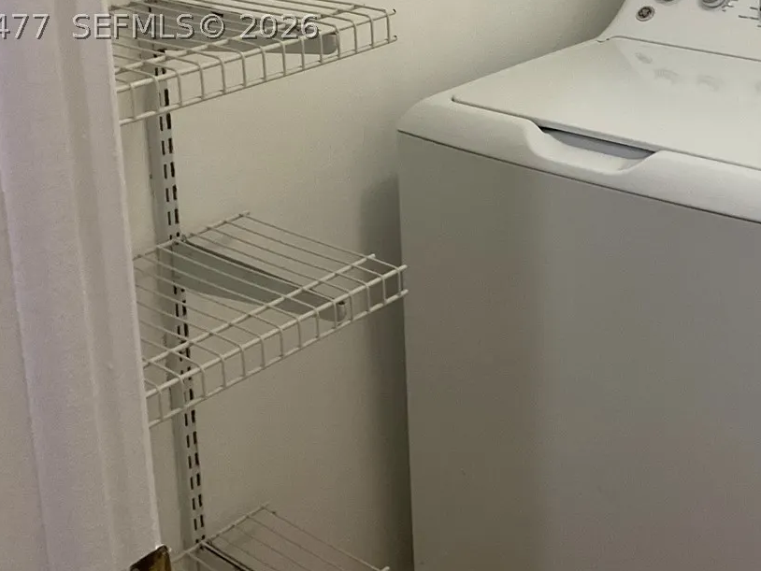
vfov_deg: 24.7
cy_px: 26
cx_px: 605
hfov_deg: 32.9
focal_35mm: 57
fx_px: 1253
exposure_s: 1/60
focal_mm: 3
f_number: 1.8
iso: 125
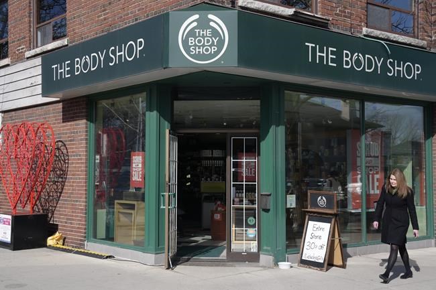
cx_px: 218
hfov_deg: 39.6
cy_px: 145
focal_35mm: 50
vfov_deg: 27.0
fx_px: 605
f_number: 6.3
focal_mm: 50
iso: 160
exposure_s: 1/640
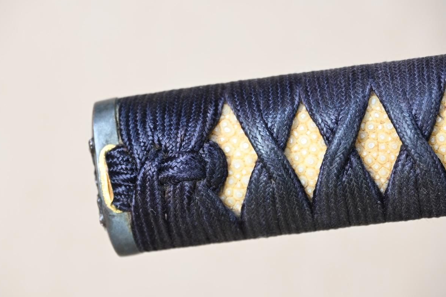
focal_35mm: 179
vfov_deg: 7.7
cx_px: 209
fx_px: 2217
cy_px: 156
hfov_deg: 11.5
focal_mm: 102
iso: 100
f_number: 5.6
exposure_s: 1/2
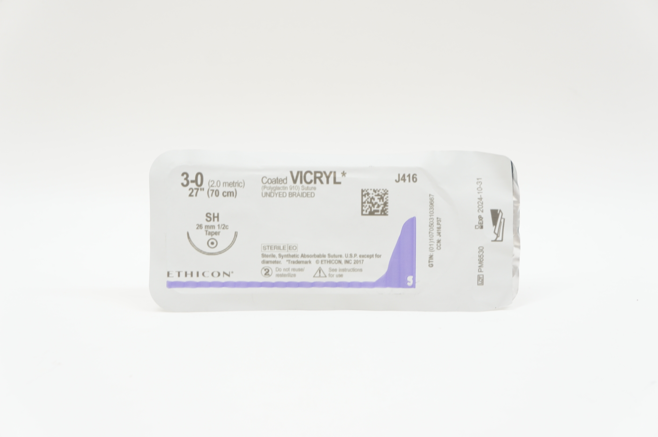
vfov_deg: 26.4
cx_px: 329
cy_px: 218
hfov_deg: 38.9
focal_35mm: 51
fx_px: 931
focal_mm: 34
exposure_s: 1/40
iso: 400
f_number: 6.3
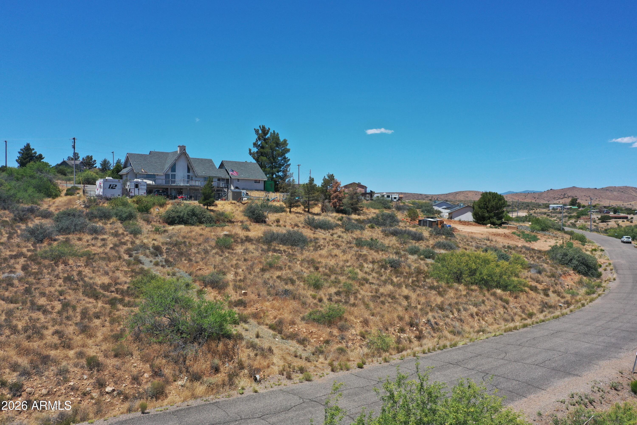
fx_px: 495
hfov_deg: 65.5
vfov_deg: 46.4
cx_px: 318
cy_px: 212
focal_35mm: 28
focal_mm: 10.26
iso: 100
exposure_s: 1/640
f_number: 5
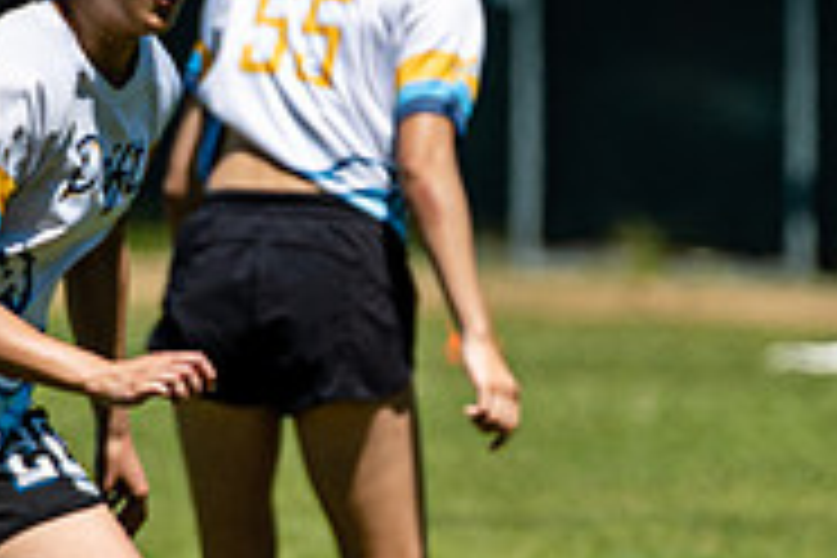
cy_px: 221
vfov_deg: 1.1
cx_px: 1220
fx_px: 29758
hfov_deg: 1.6
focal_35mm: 1280
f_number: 4
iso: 100
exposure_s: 1/2000
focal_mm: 200
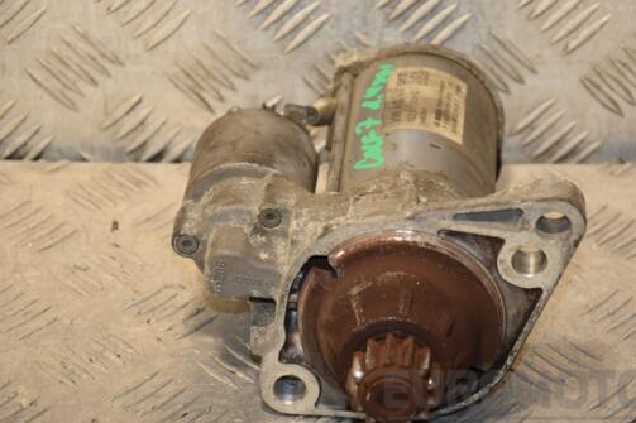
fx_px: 2843
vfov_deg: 8.5
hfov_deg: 12.8
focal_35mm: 161
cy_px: 221
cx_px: 360
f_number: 5.6
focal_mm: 90
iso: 800
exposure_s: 1/200
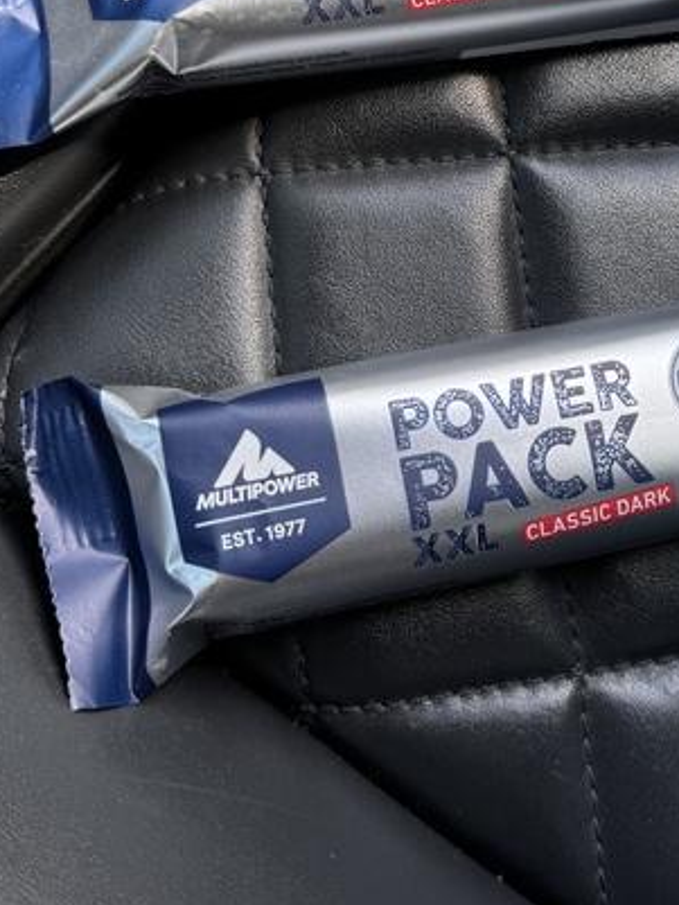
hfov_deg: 26.4
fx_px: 1438
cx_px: 474
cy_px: 217
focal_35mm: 55
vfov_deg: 34.1
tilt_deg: -68.0
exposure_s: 1/218
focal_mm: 6.76
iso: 64
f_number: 1.78
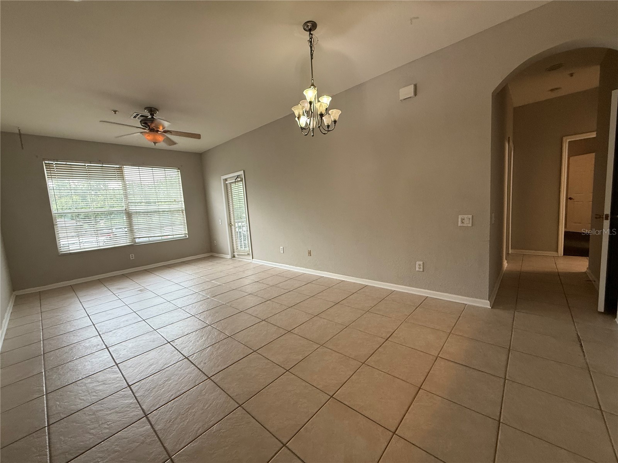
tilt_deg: -5.6
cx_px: 309
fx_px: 250
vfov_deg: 85.7
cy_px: 232
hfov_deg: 102.1
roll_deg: +3.7
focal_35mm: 14
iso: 250
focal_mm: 2.22
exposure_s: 1/120
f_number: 2.2
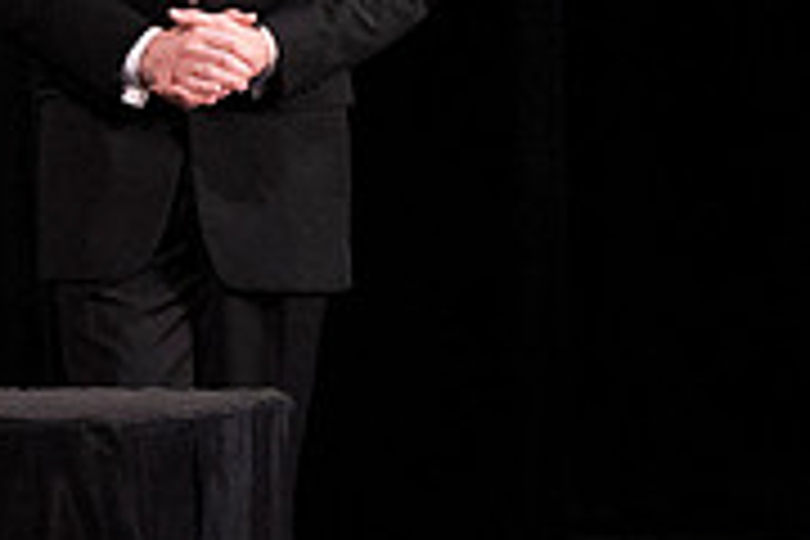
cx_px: -486
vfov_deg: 1.1
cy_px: -259
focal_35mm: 1291
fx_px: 29045
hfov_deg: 1.6
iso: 12800
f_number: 6.3
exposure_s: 1/320
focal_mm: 400
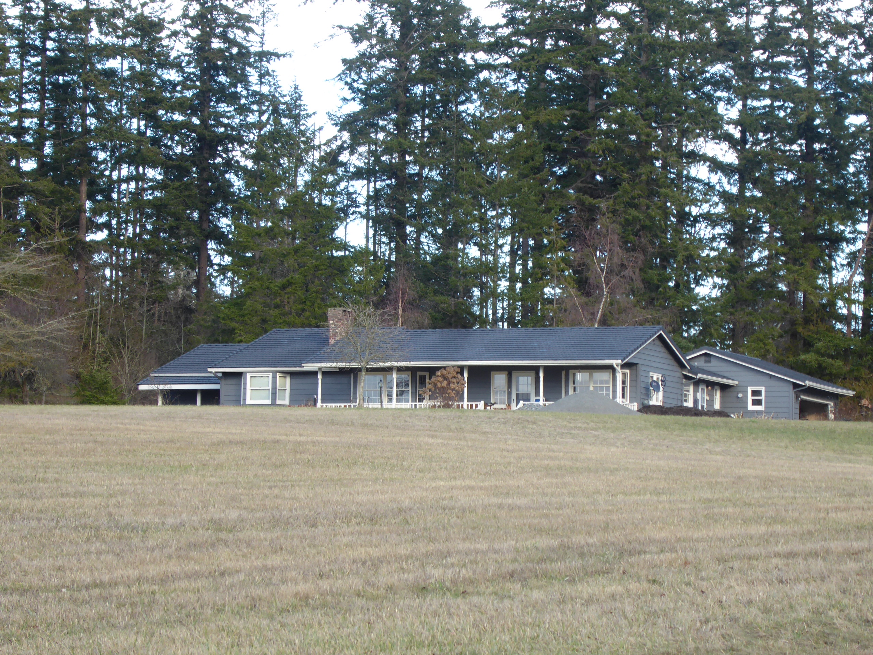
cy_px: 328
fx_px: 5599
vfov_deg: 6.7
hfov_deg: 8.9
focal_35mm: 222
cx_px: 436
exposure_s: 1/80
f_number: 5.6
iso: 100
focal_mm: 35.8
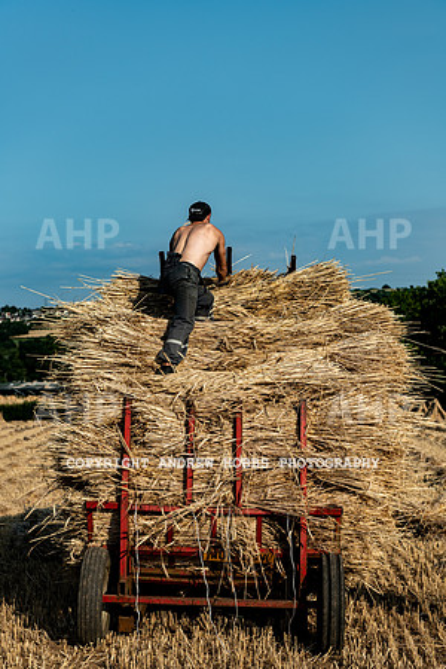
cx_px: 223
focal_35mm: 70
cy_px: 334
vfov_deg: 28.8
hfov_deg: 19.5
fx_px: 1301
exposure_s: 1/1000
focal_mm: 70
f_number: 5.6
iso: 64
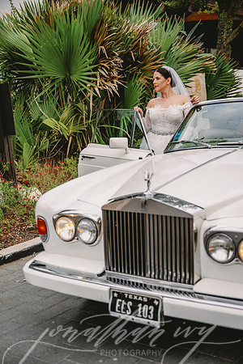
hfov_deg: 27.5
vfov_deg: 40.3
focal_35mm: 49
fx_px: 496
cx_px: 122
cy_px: 182
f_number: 2.8
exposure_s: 1/500
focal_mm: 49
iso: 400
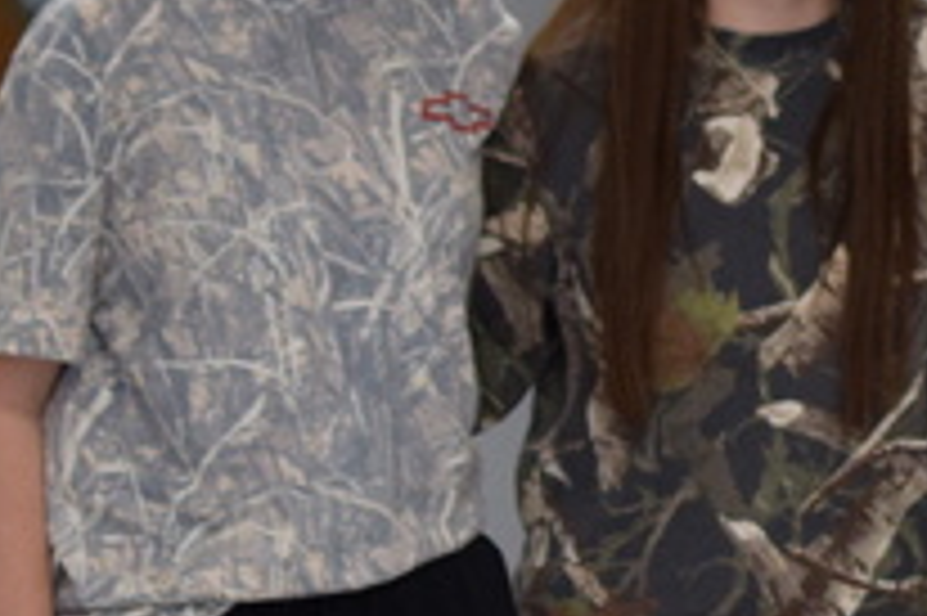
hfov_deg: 7.7
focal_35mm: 261
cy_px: 618
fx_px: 6728
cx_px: 1602
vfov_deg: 5.2
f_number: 2
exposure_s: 1/500
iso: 1000
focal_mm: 35
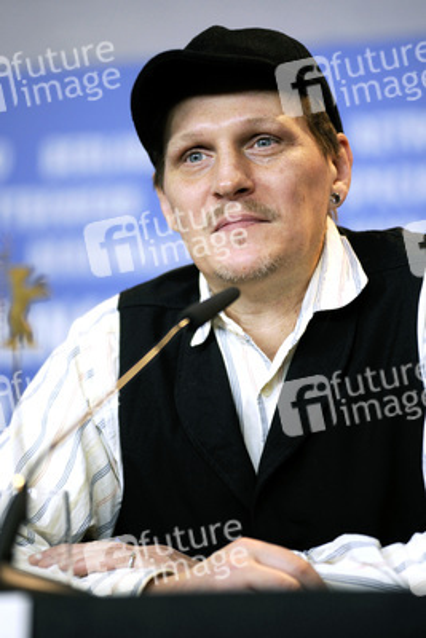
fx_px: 3547
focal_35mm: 200
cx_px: 213
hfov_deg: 6.9
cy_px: 319
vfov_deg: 10.3
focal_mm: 200
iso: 1000
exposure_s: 1/500
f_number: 2.8
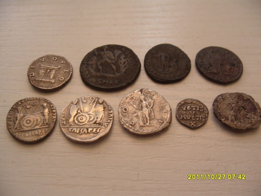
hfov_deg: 52.6
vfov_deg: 40.7
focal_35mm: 35
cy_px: 98
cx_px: 130
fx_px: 264
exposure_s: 1/15
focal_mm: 7.8
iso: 200
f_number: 2.8
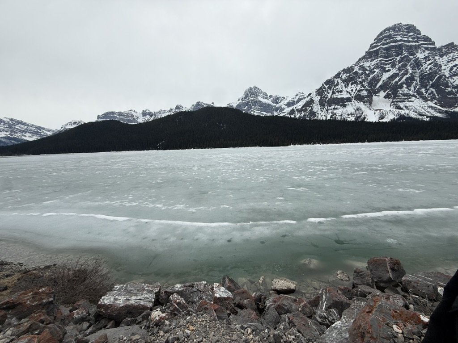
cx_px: 229
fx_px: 185
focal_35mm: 14
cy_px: 172
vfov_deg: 85.7
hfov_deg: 102.1
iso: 50
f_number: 2.2
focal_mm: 2.22
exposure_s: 1/4149
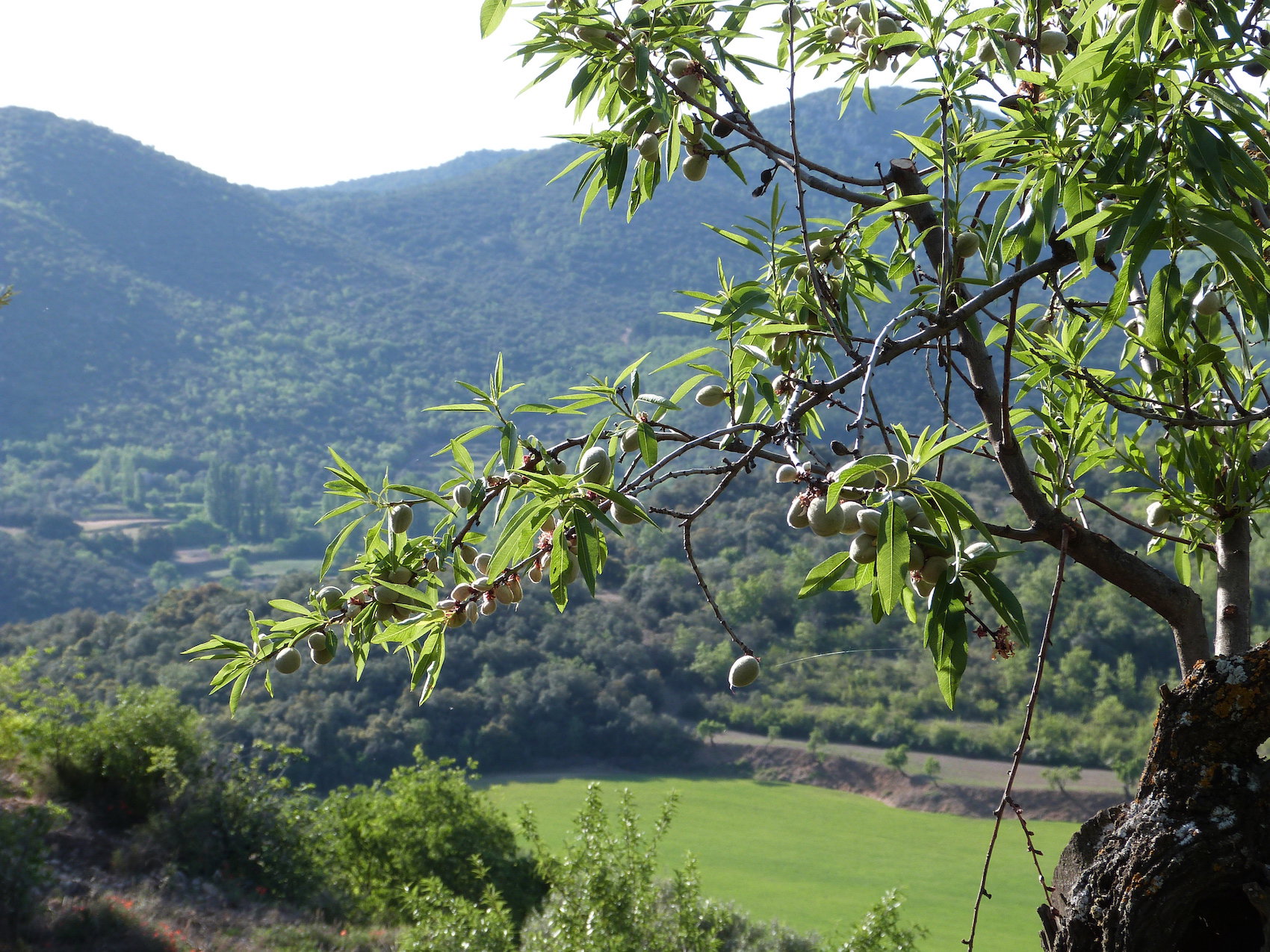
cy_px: 476
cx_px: 635
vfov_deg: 14.8
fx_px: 3669
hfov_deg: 19.6
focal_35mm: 100
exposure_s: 1/250
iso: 100
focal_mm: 18.2
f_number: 5
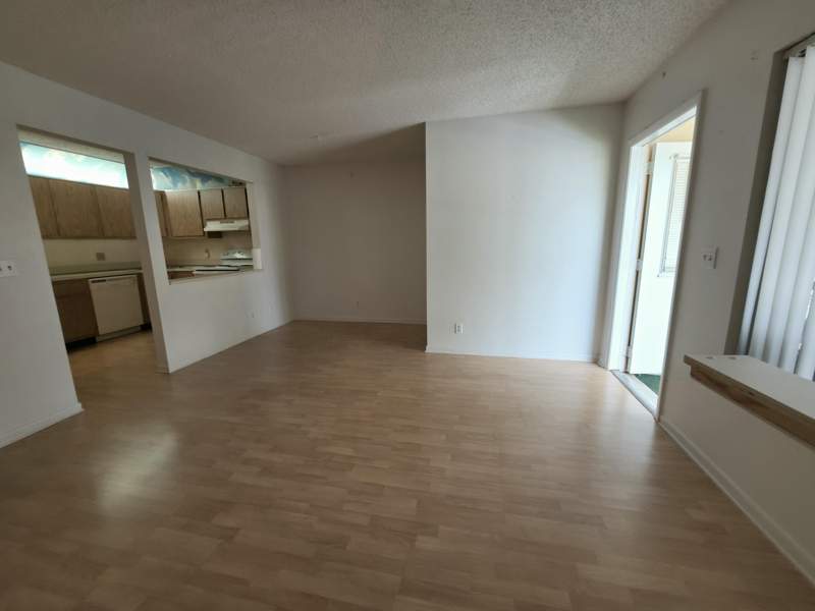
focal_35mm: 13
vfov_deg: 89.9
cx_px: 408
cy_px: 306
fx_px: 306
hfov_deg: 106.2
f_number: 1.9
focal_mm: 2.2
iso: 50
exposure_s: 1/60
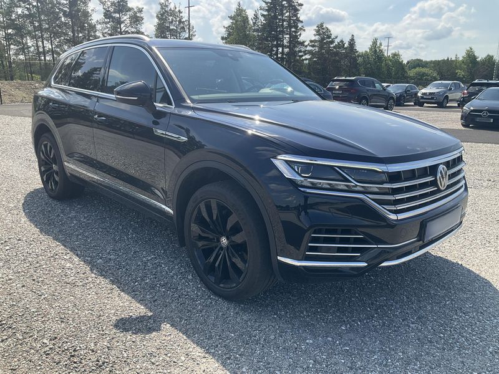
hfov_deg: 61.7
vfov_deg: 48.2
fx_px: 418
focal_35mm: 29
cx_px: 250
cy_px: 187
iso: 25
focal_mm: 3
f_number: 1.8
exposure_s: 1/1098
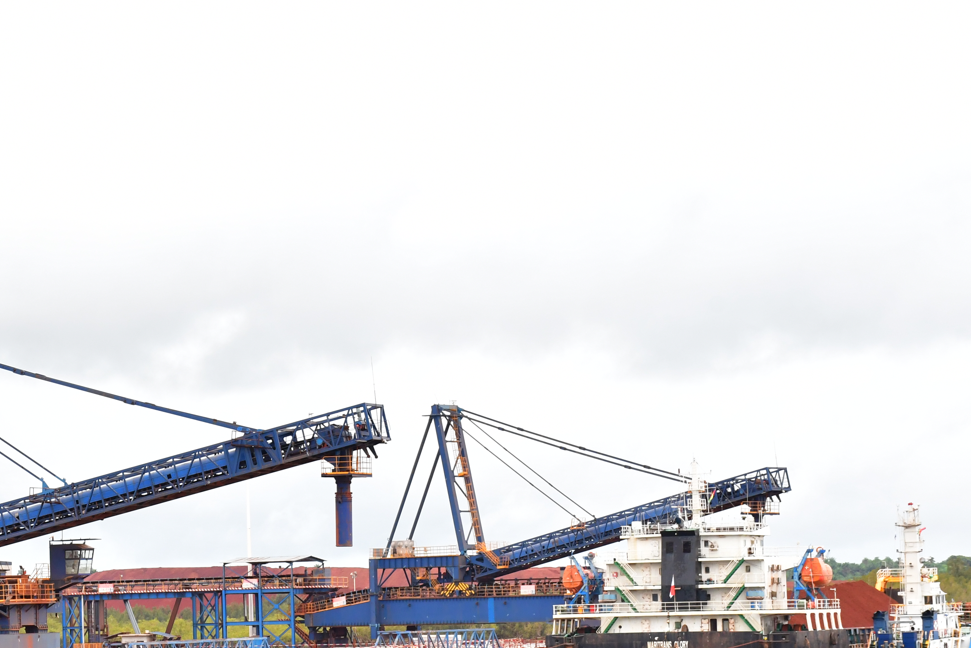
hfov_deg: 17.0
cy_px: 481
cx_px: 222
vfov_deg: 11.4
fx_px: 3236
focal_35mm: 120
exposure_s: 1/320
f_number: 10
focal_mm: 50
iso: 1000
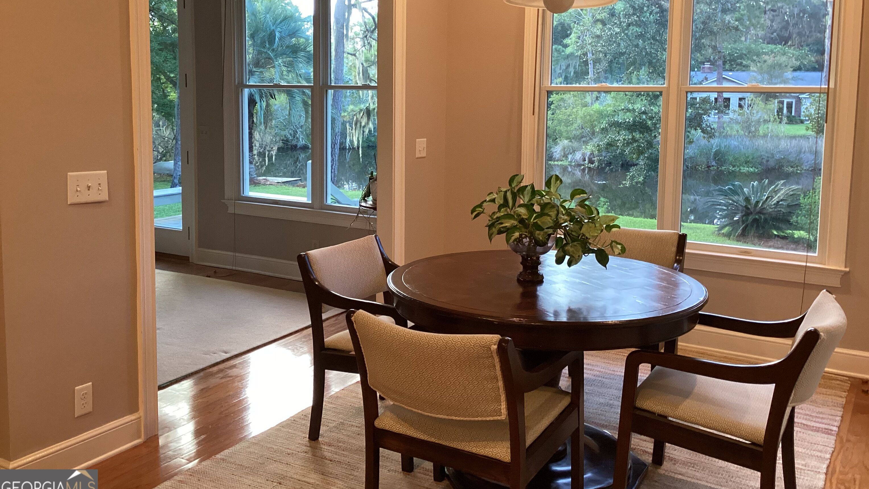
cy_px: 174
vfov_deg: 34.4
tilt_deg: -6.2
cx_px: 437
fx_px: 783
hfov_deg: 58.0
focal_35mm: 34
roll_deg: +0.6
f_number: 2.4
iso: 320
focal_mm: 3.3
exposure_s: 1/60
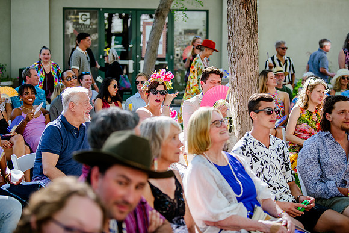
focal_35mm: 72
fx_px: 698
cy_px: 116
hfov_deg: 28.1
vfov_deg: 18.9
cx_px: 174
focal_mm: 72
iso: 400
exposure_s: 1/400
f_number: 3.2
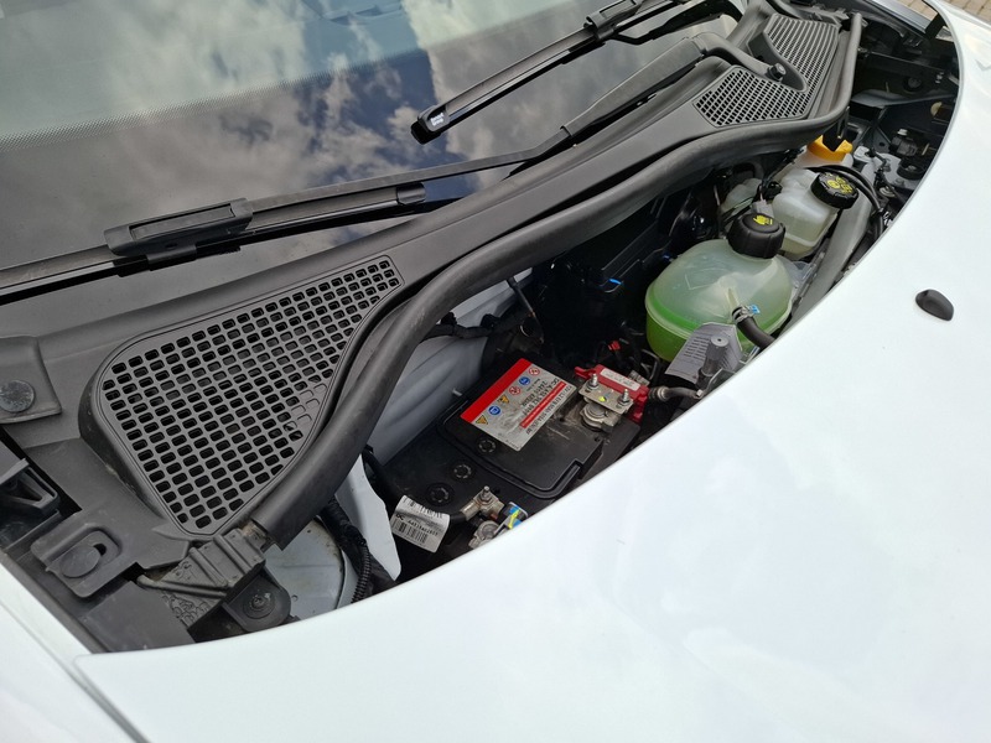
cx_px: 496
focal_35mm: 23
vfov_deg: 58.9
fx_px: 658
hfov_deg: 73.9
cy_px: 372
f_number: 1.8
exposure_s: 1/1018
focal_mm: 5.54
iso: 50
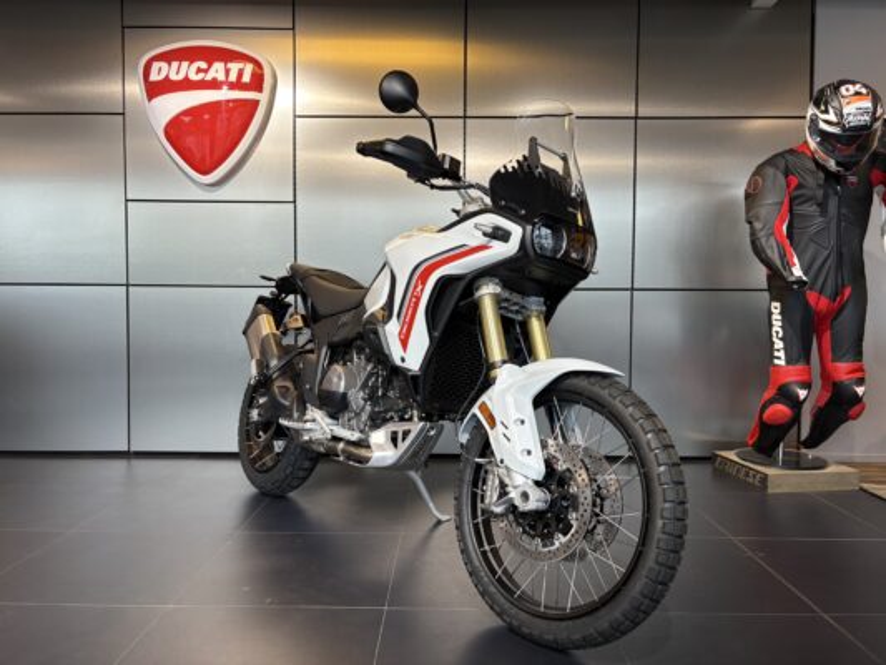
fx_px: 666
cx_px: 443
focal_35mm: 26
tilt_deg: -2.5
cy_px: 332
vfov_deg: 53.1
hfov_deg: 67.3
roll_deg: -0.6
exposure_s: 1/100
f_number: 1.6
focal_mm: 5.96
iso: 125
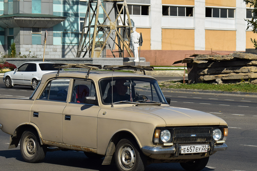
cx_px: 117
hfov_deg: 19.0
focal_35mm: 108
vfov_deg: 12.7
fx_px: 768
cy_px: 98
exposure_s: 1/1250
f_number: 7.1
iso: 200
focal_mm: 55
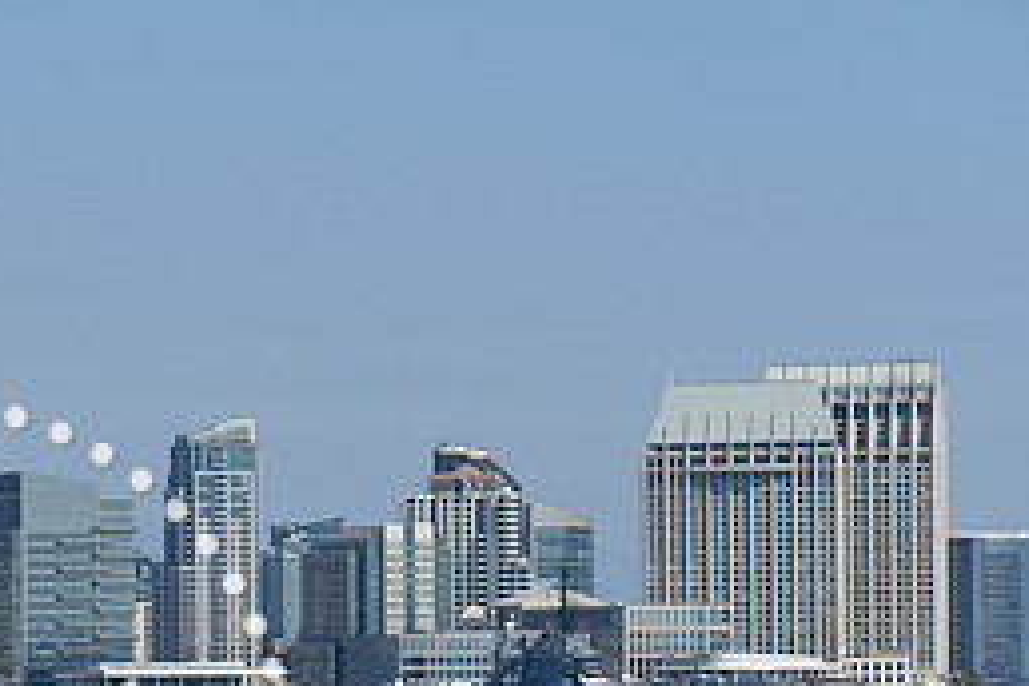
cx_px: -84
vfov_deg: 4.5
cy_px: 768
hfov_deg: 6.8
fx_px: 8660
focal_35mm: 303
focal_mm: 90
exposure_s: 1/640
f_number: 9
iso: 100
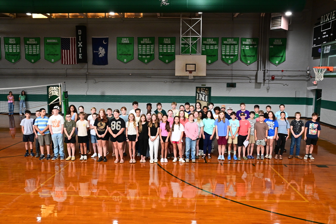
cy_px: 112
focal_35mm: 33
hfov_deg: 57.2
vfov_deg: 40.0
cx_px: 168
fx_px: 308
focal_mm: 22
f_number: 8
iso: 2500
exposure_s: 1/60
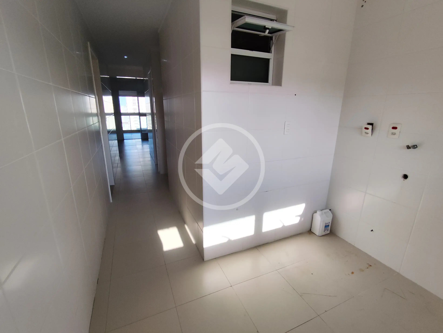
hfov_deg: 94.5
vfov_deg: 78.2
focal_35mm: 16
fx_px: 205
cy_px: 166
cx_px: 222
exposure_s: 1/669
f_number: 2.2
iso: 50
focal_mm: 1.65
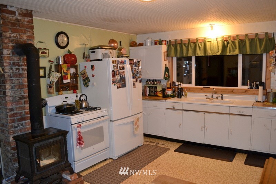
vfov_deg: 48.0
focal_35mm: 27
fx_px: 207
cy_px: 92
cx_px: 138
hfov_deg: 67.4
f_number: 3.5
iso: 1100
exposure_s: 1/60
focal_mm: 18
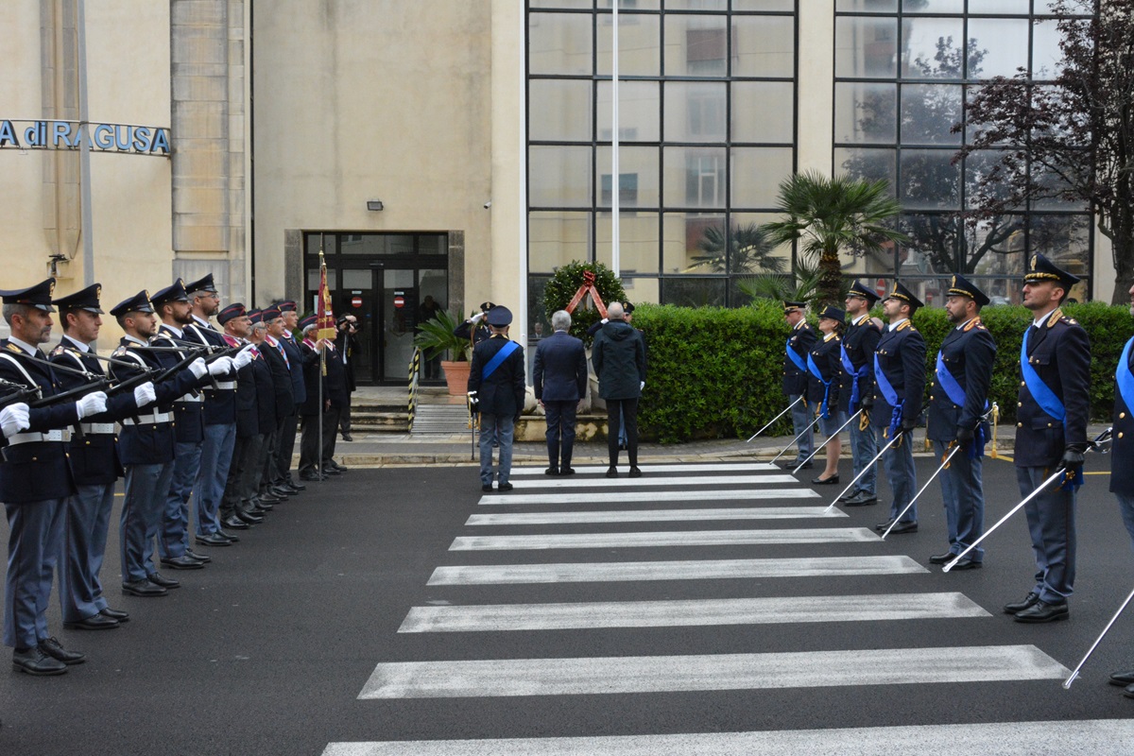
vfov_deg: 40.0
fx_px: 1039
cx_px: 567
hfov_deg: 57.2
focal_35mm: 33
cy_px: 378
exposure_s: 1/200
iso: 3200
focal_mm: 22
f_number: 14
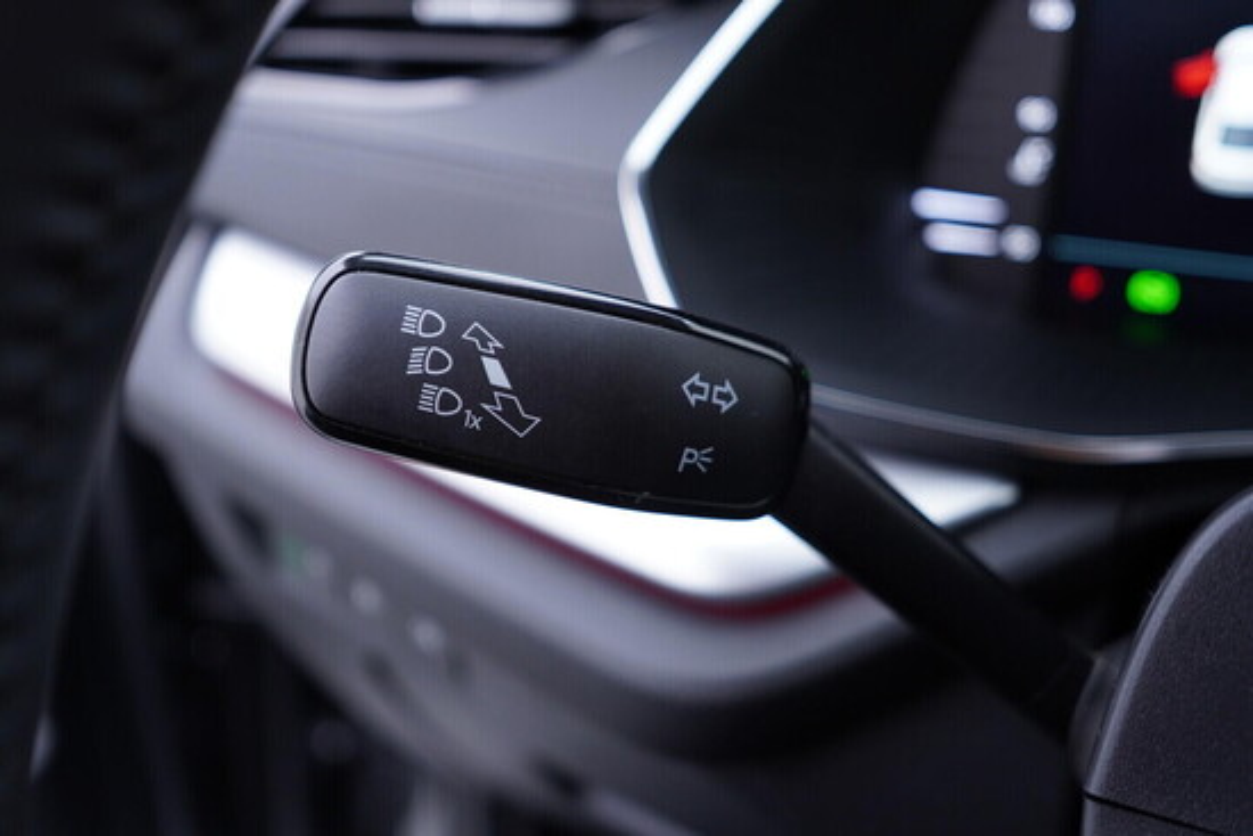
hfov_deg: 53.1
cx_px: 626
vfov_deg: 36.9
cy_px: 418
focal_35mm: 36
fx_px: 1253
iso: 200
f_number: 2.8
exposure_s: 1/40
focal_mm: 24
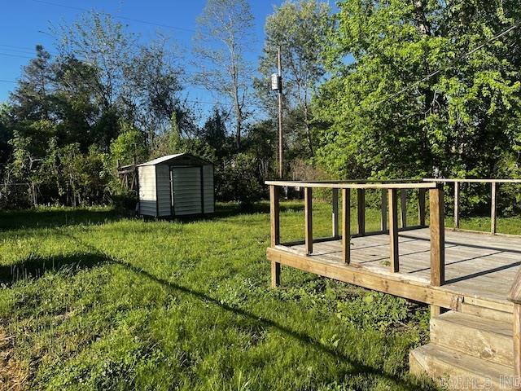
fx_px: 391
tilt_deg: -1.1
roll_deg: +0.6
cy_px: 196
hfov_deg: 67.3
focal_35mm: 26
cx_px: 260
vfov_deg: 53.1
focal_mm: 5.1
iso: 50
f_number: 1.6
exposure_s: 1/1695
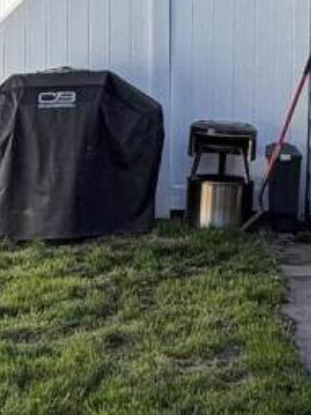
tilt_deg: -5.8
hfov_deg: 13.3
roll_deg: -0.7
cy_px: 168
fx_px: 1319
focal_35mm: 110
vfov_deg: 17.9
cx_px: 318
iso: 40
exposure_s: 1/502
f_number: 2.2
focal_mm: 2.22
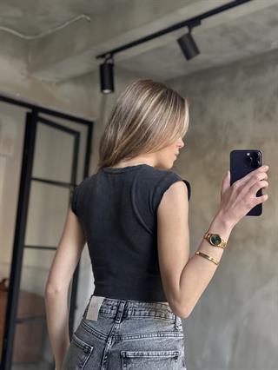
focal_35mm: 48
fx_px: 513
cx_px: 139
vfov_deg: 39.6
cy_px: 185
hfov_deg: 30.3
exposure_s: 1/60
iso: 400
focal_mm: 6.86
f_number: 1.78
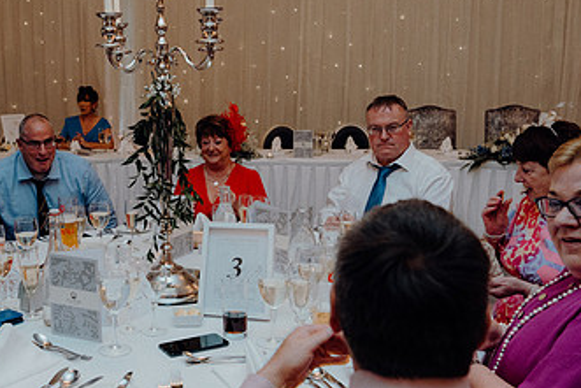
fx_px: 678
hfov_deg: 44.9
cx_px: 147
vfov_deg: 31.9
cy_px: 189
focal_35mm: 42
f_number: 3.5
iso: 2500
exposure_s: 1/160
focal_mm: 24
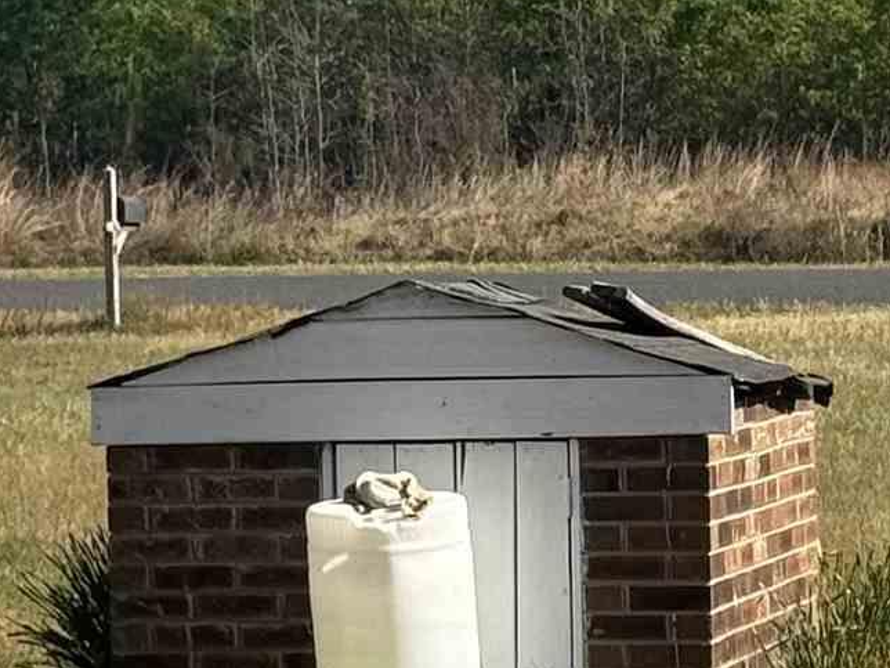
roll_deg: +0.5
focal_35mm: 229
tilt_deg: -2.2
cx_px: 633
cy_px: 386
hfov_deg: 8.6
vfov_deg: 6.5
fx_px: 5888
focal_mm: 6.76
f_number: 1.78
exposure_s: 1/4608
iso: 64
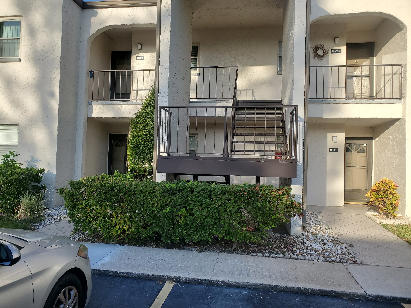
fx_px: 309
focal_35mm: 26
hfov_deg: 67.3
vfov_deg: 53.1
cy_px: 154
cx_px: 206
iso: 50
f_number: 2.4
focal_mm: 4.3
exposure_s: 1/907
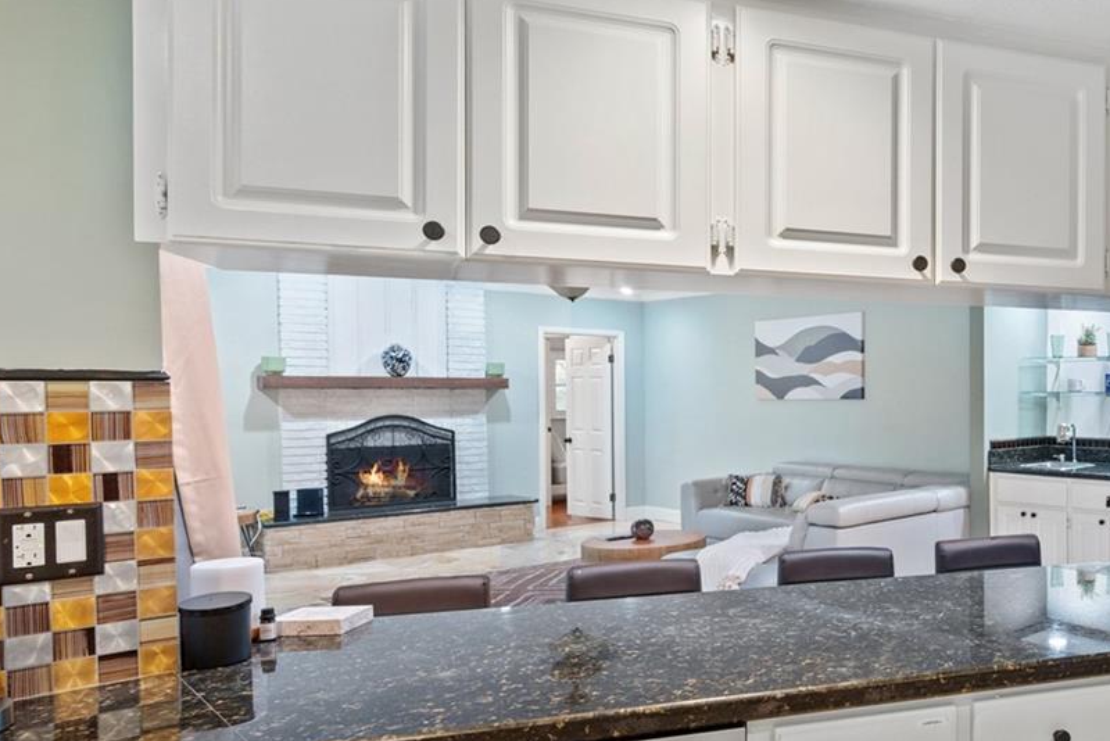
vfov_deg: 46.4
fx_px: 864
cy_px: 375
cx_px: 993
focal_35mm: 28
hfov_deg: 56.7
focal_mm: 14
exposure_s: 1/1.67
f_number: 6.3
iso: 250
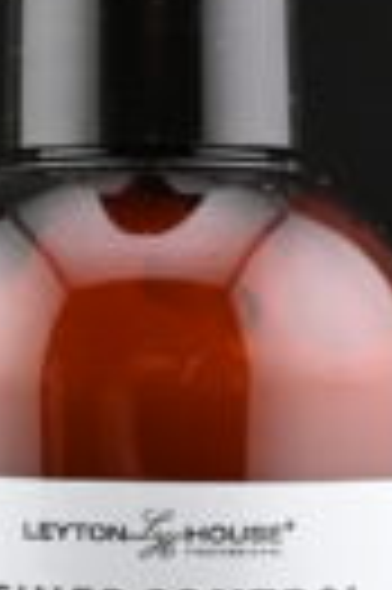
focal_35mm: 168
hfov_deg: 8.2
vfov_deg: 12.3
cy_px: 405
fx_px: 2744
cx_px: 243
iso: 140
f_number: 5
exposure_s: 1/50
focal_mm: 32.5
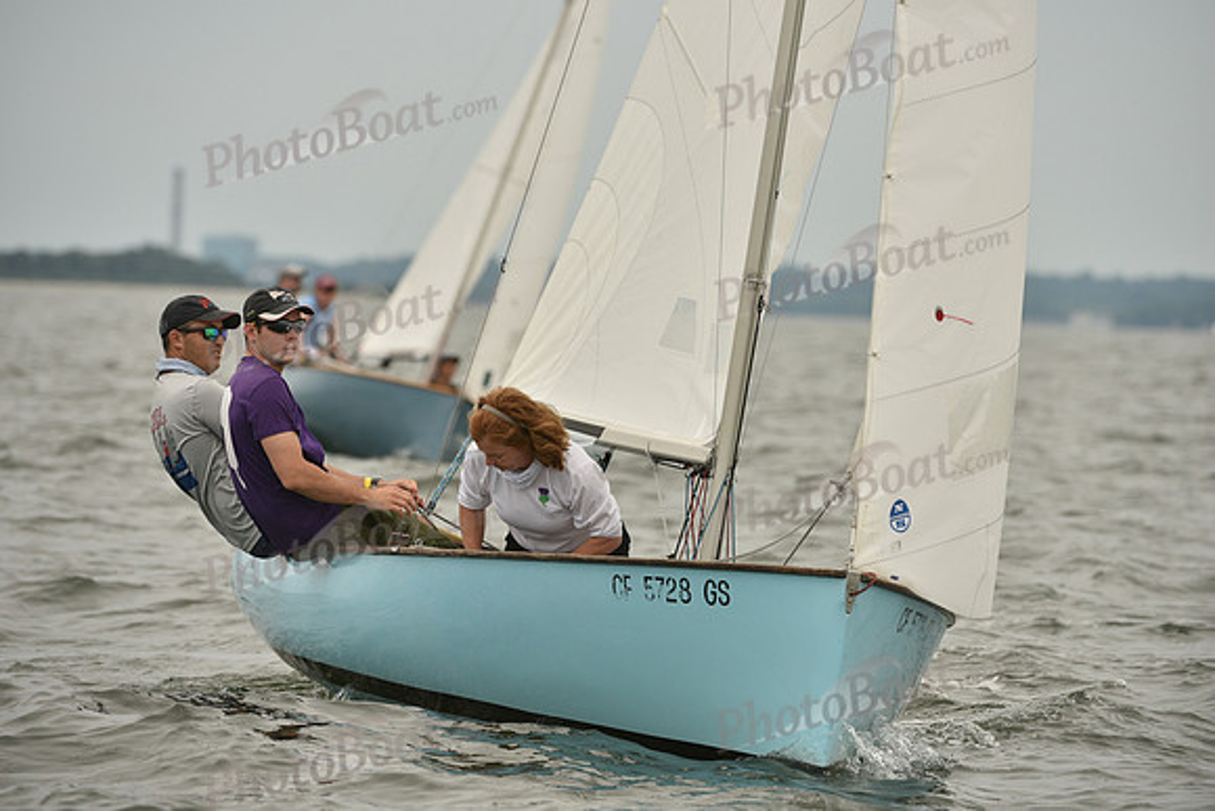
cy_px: 406
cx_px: 608
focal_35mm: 310
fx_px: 10464
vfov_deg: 4.4
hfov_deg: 6.6
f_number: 6.3
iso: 320
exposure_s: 1/1250
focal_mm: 310
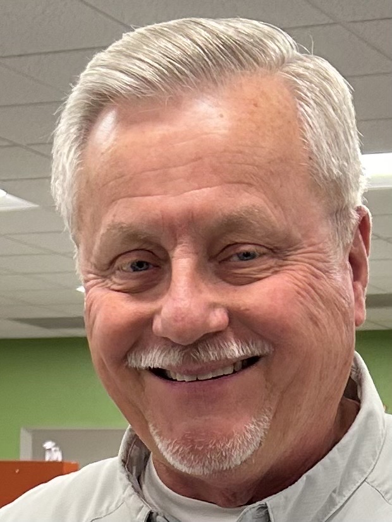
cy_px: 261
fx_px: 393
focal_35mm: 26
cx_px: 196
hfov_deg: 53.1
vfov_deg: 67.3
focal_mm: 5.7
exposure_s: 1/120
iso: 125
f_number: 1.5
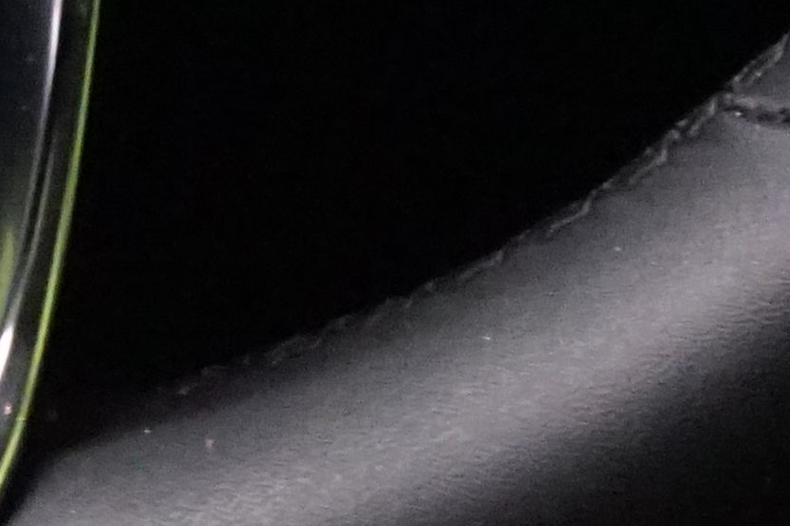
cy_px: -1256
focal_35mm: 210
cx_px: -672
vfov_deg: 5.9
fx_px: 4606
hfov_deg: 9.3
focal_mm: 29
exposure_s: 1/100
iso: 6400
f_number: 3.5
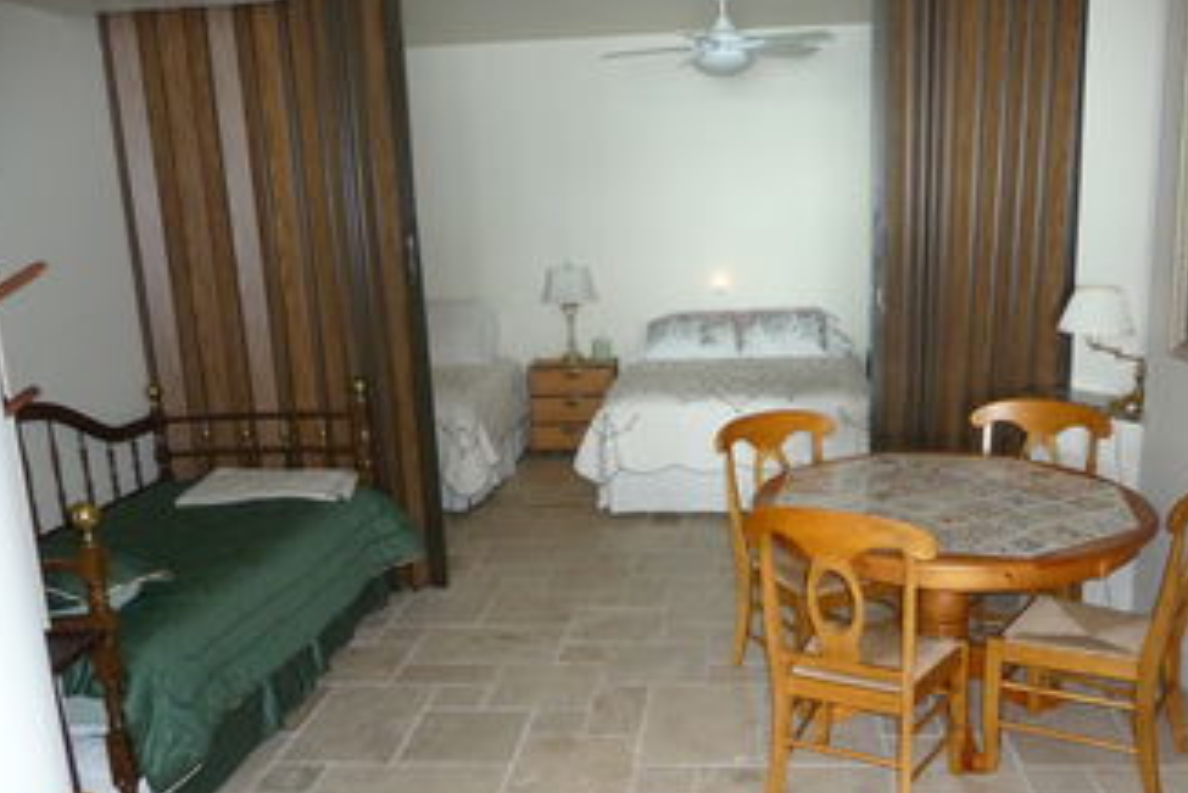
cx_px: 647
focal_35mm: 33
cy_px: 468
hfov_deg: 57.1
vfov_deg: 39.9
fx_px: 1089
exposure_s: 1/8
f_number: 3.3
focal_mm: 4.7
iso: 400
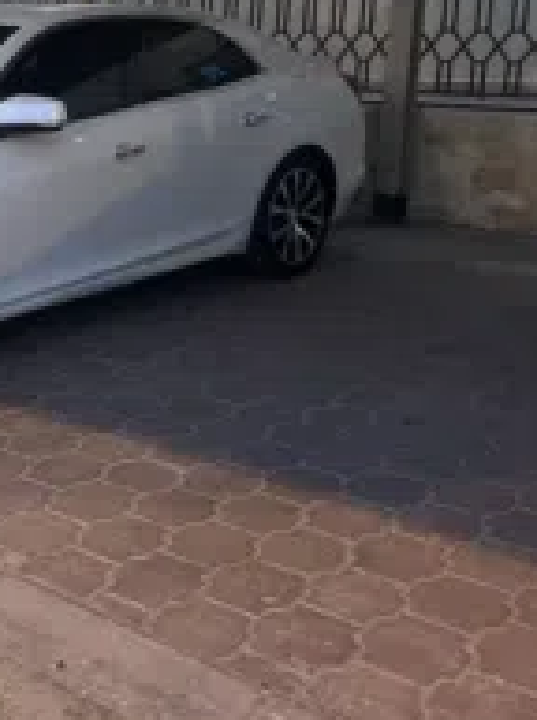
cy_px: 246
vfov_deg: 35.3
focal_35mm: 54
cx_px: -15
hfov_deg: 25.5
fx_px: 1121
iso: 500
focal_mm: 5.7
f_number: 1.5
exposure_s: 1/25
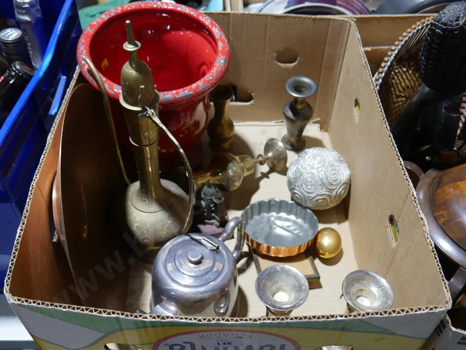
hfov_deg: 53.9
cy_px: 175
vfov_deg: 41.8
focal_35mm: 34
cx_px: 233
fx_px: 458
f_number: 4
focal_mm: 17
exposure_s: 1/60
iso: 400
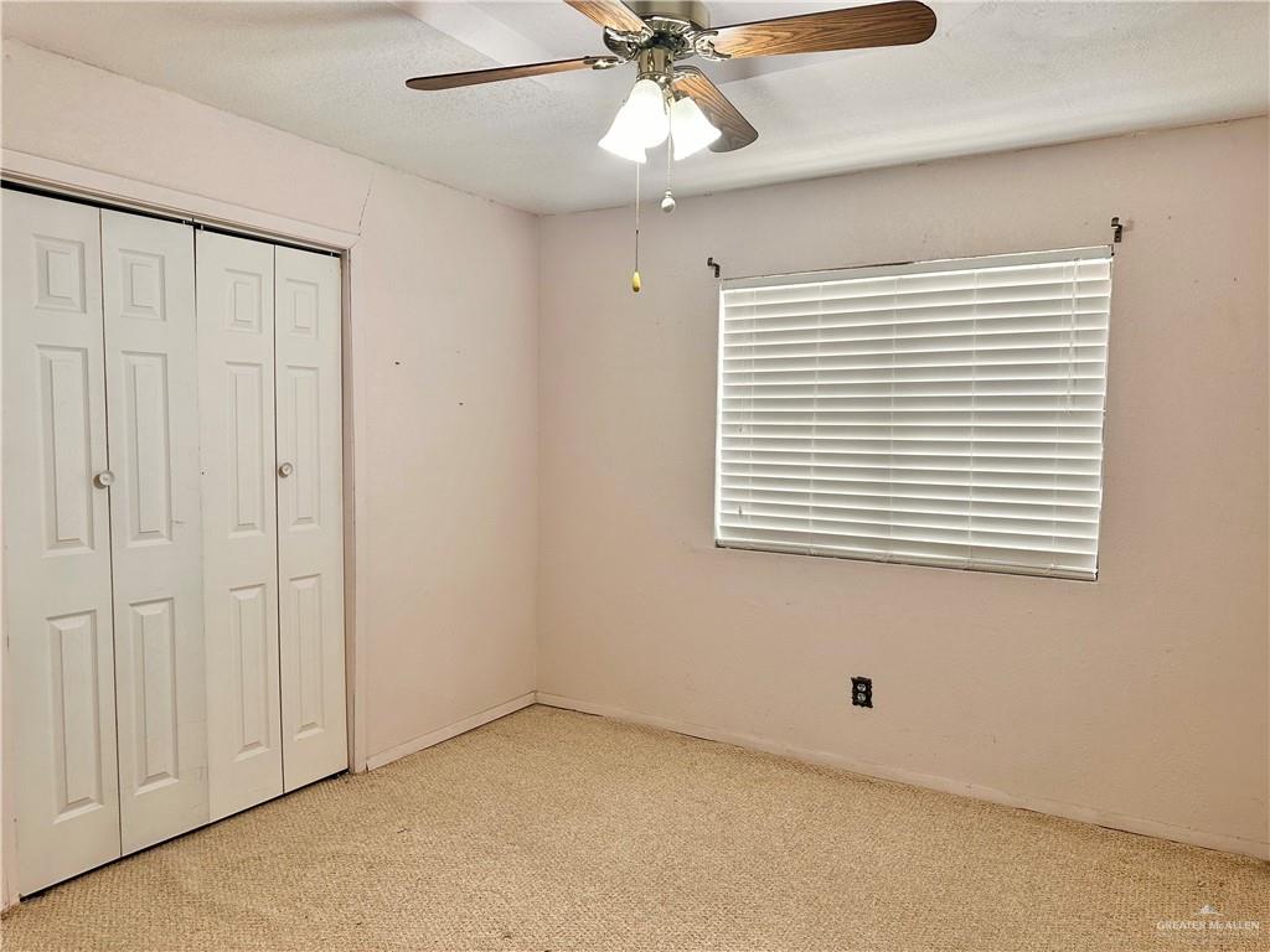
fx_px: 881
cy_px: 476
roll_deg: -1.3
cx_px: 635
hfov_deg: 71.6
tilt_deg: -3.5
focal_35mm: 24
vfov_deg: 56.8
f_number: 1.78
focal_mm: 6.86
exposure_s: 1/120
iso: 100
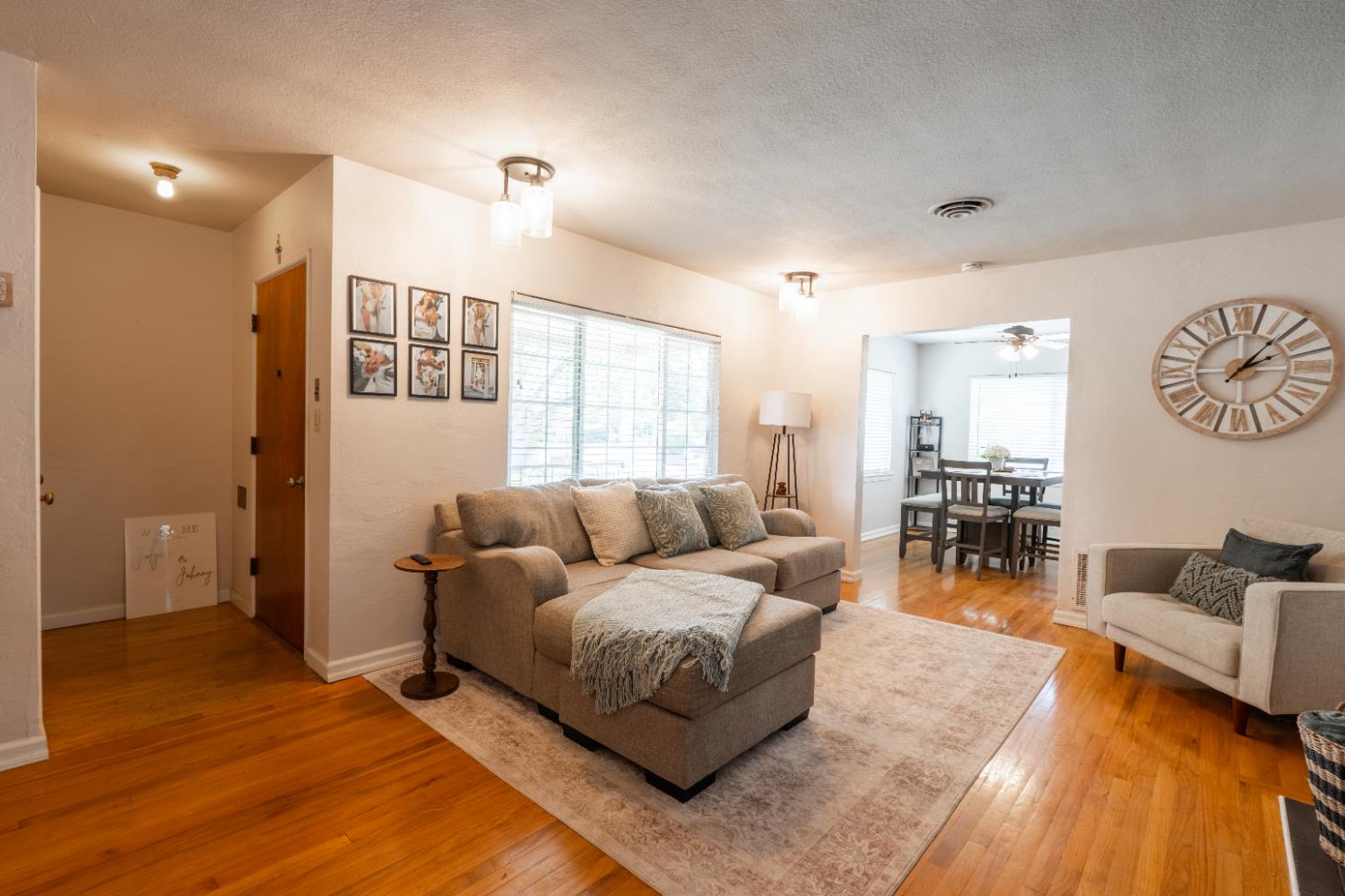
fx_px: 616
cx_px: 672
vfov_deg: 72.1
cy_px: 448
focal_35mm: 16
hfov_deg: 95.0
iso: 100
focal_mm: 11
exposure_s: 1/40
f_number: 8
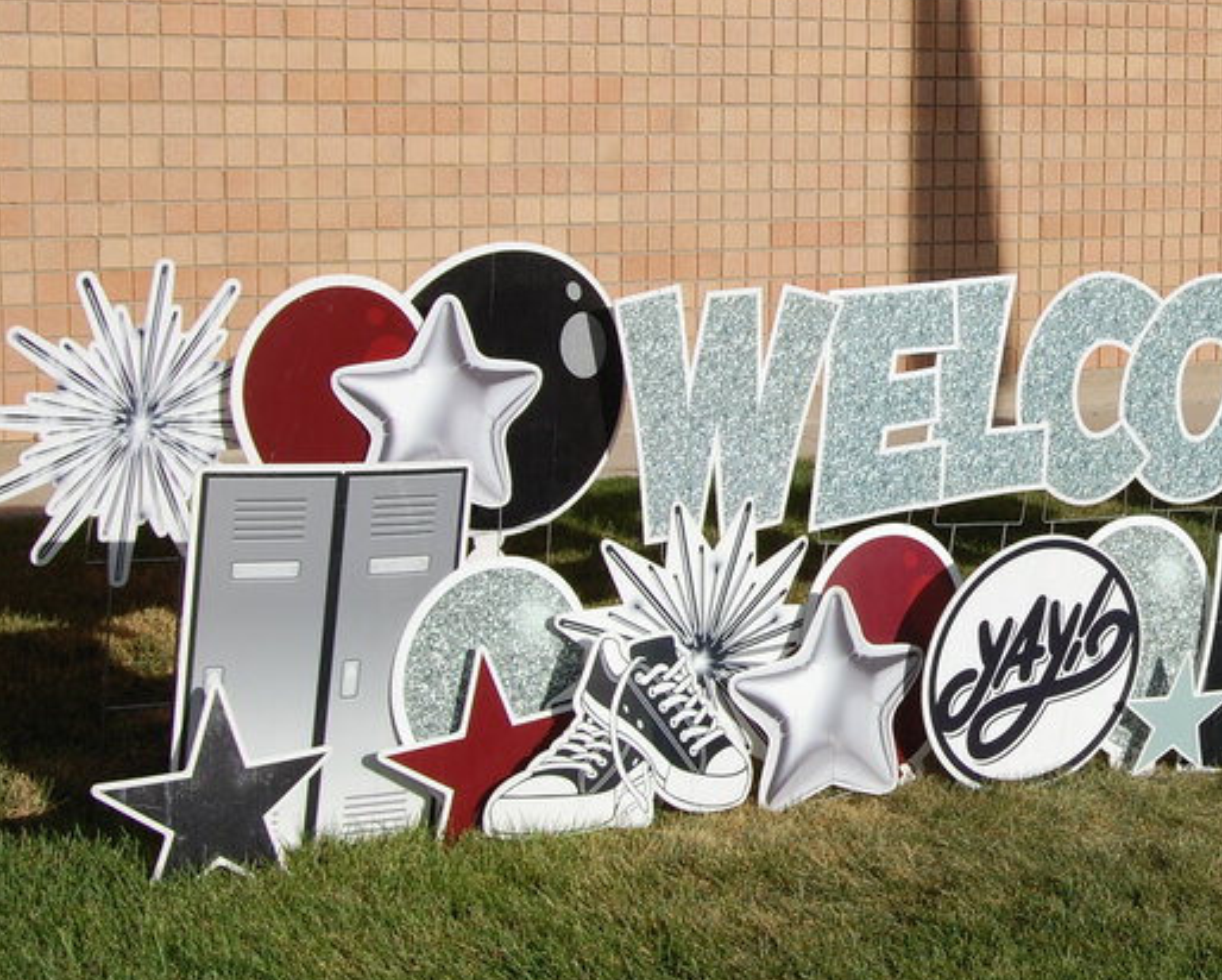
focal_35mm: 84
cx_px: 1170
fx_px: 3040
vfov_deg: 18.3
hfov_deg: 22.0
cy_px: 377
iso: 200
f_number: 11
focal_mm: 30
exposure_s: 1/500
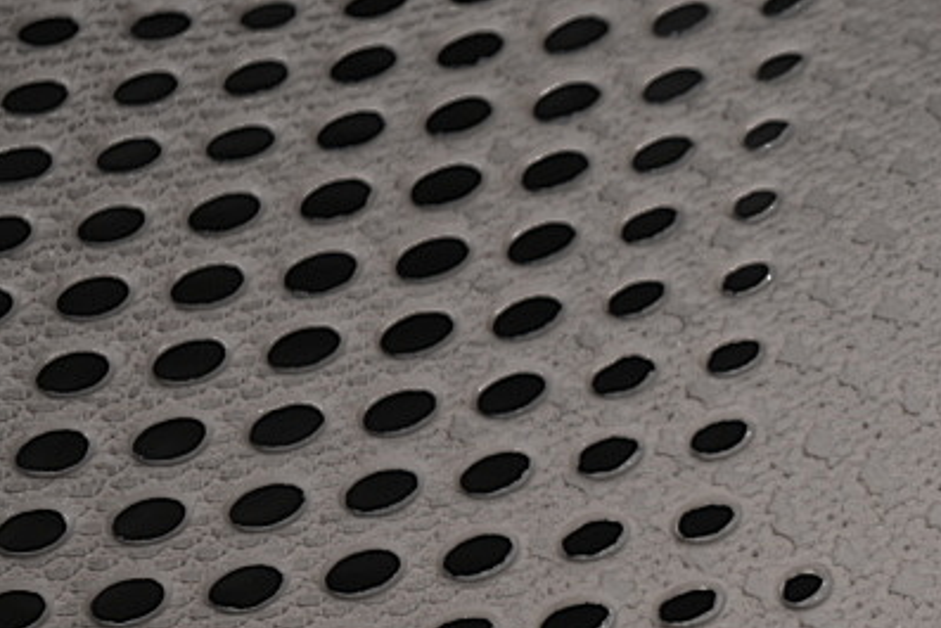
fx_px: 5334
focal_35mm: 204
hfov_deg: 9.9
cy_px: 410
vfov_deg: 6.7
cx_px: 1240
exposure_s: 1/80
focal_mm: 50
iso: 160
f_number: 7.1
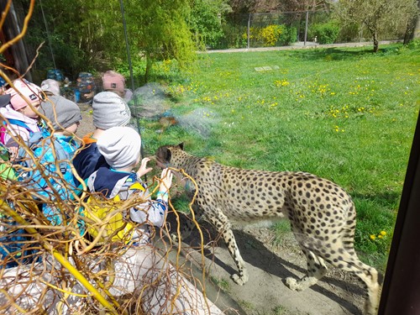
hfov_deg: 69.4
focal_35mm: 25
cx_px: 210
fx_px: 303
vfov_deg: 54.9
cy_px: 158
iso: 20
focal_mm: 4.6
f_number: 2
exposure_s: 1/268
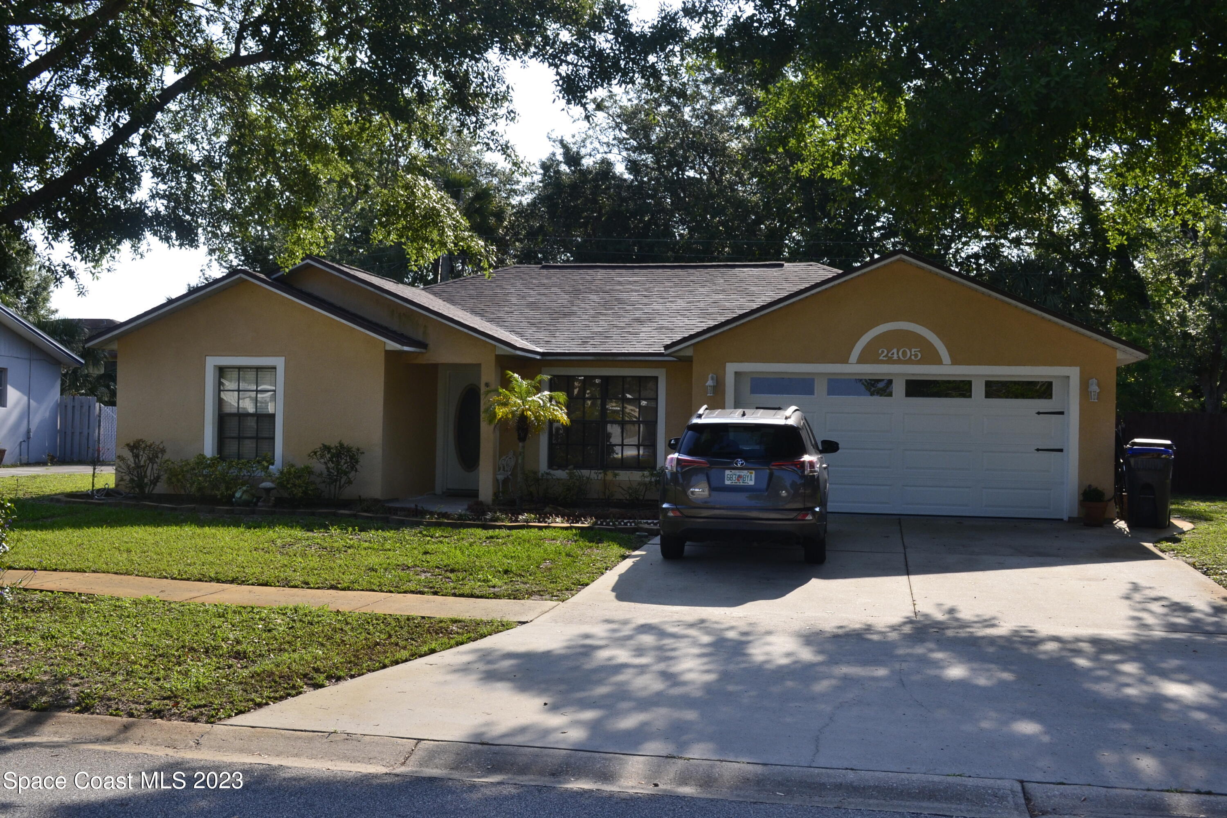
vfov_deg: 34.2
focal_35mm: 39
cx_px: 614
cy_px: 409
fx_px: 1329
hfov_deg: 49.6
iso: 400
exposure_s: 1/320
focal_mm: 26
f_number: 10
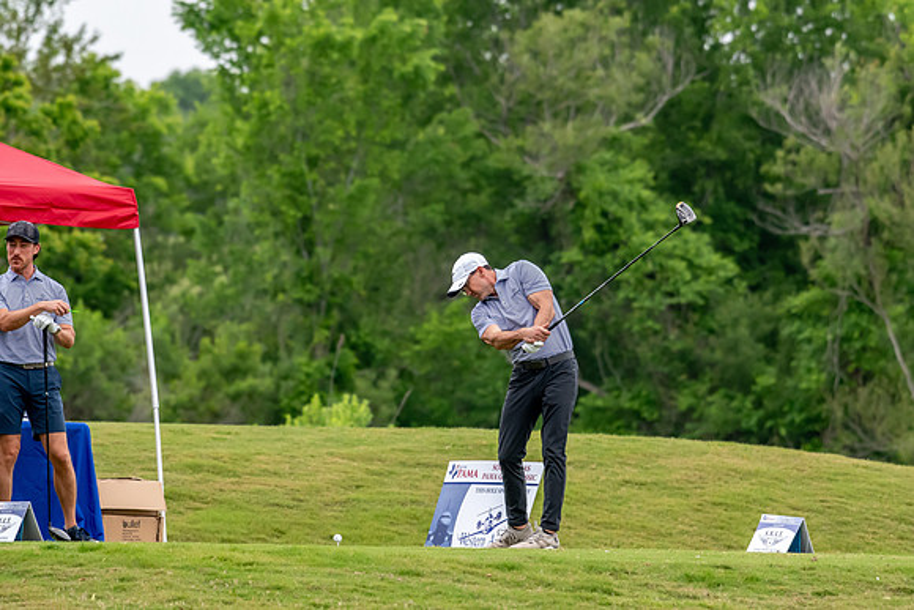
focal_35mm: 435
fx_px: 11046
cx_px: 457
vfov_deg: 3.2
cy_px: 305
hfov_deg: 4.7
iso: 1800
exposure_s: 1/2000
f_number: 5.6
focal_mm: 290
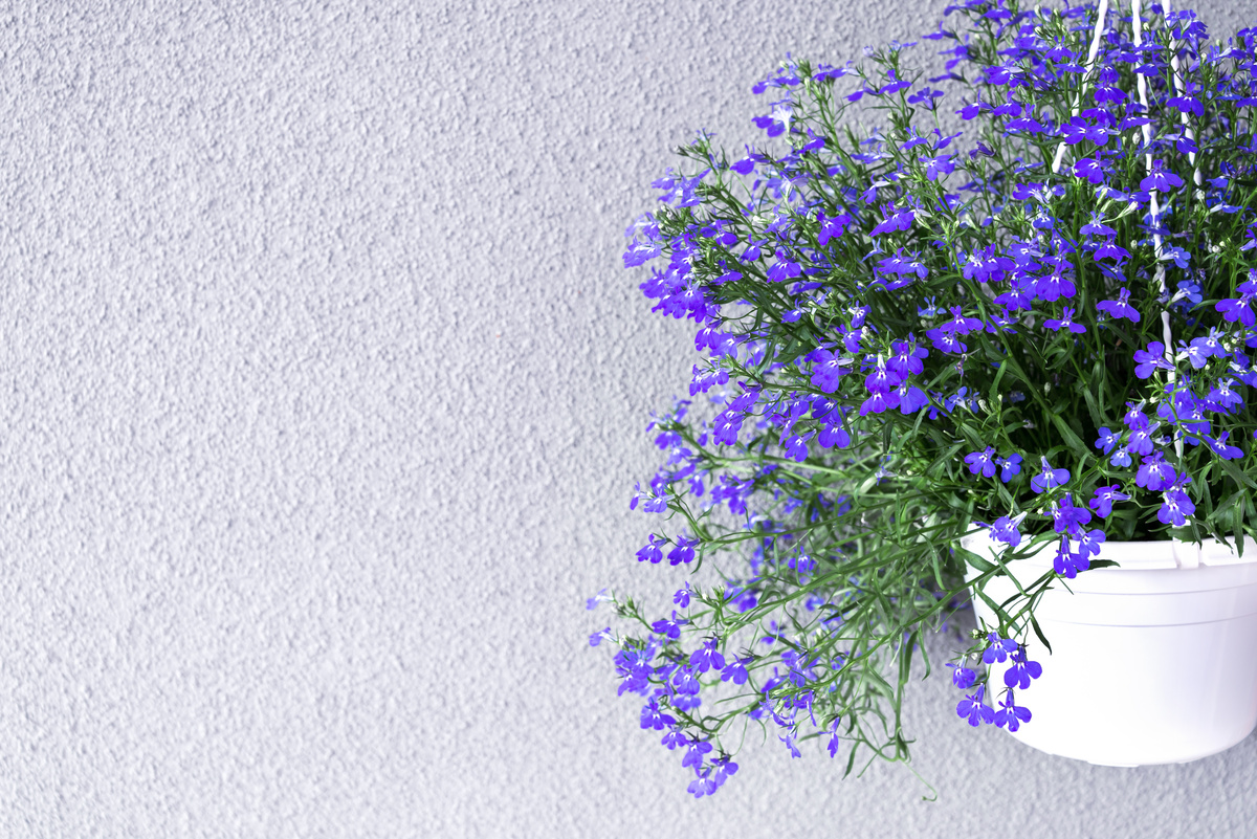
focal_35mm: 65
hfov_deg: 30.9
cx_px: 628
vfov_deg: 20.9
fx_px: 2270
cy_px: 420
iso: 100
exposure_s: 1/20
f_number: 8
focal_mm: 65
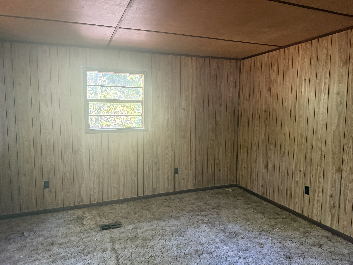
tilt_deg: -5.5
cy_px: 132
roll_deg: +0.2
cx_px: 176
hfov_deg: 71.6
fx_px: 245
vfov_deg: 56.8
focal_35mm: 24
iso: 800
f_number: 1.78
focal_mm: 6.76
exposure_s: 1/50
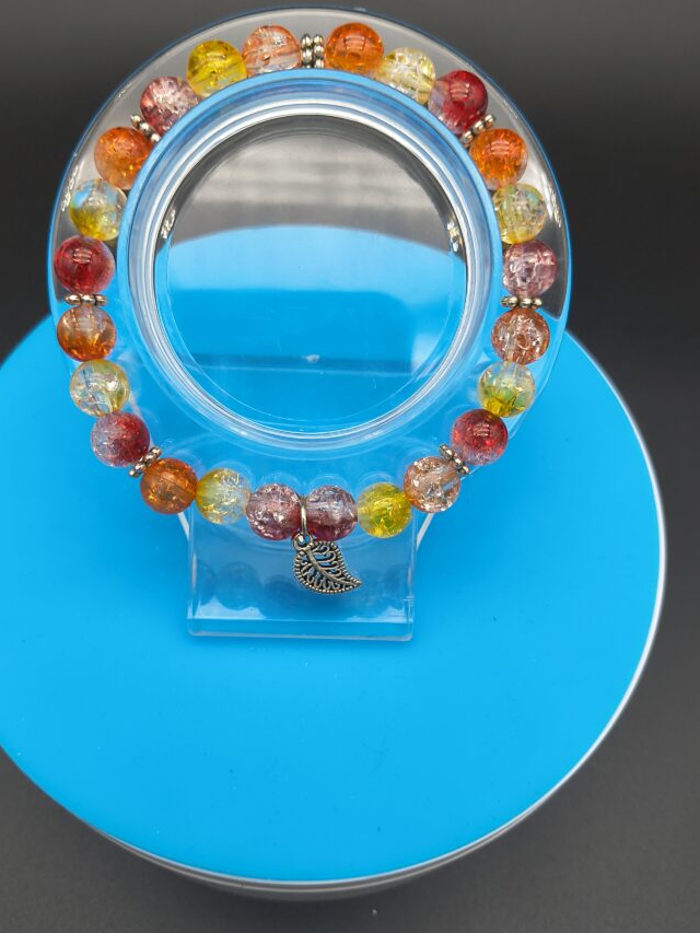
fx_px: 809
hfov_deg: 46.8
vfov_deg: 59.9
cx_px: 334
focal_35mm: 30
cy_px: 441
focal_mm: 4.68
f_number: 1.7
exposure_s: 1/120
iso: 802
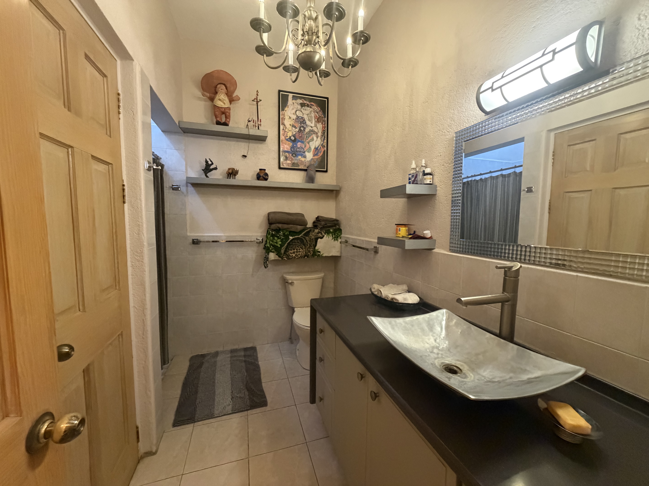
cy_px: 243
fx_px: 262
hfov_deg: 102.1
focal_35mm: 14
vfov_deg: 85.7
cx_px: 324
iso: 800
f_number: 2.2
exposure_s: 1/60
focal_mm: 2.22
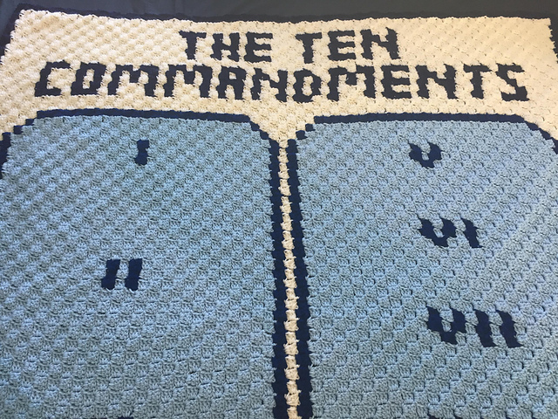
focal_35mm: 29
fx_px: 467
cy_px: 210
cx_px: 279
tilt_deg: -63.0
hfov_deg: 61.7
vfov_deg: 48.2
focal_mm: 4.15
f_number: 2.2
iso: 32
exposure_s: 1/33
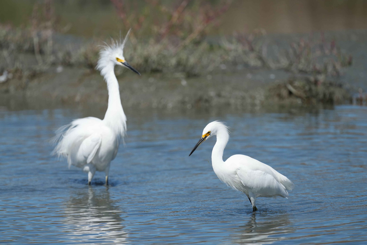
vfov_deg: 2.5
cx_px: 184
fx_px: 5708
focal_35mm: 560
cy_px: 122
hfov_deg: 3.7
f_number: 6.3
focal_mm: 560
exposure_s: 1/2500
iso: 500
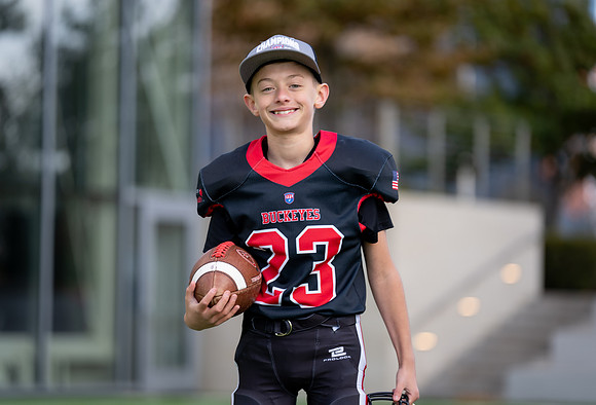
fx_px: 2842
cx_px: 308
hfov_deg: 12.0
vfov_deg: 8.1
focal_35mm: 171
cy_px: 200
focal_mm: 162
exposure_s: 1/400
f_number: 2.8
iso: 100
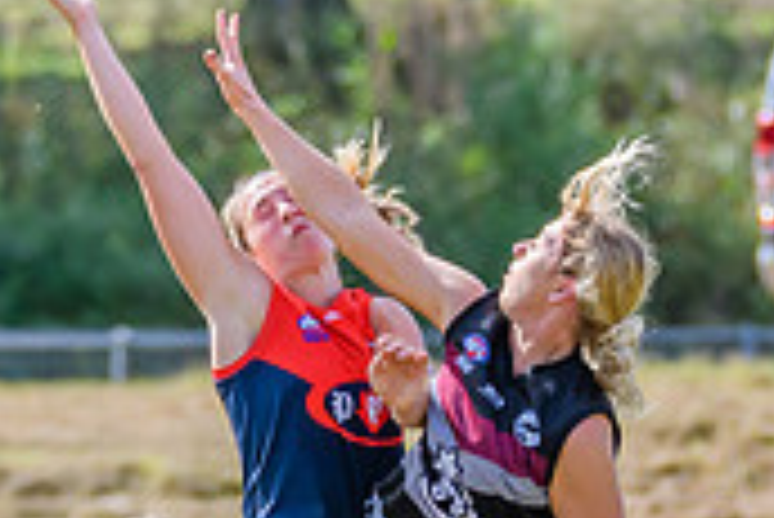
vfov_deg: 0.8
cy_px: 612
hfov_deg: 1.1
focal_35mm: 1832
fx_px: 39420
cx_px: 617
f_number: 7.1
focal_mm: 300
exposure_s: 1/1600
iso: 800
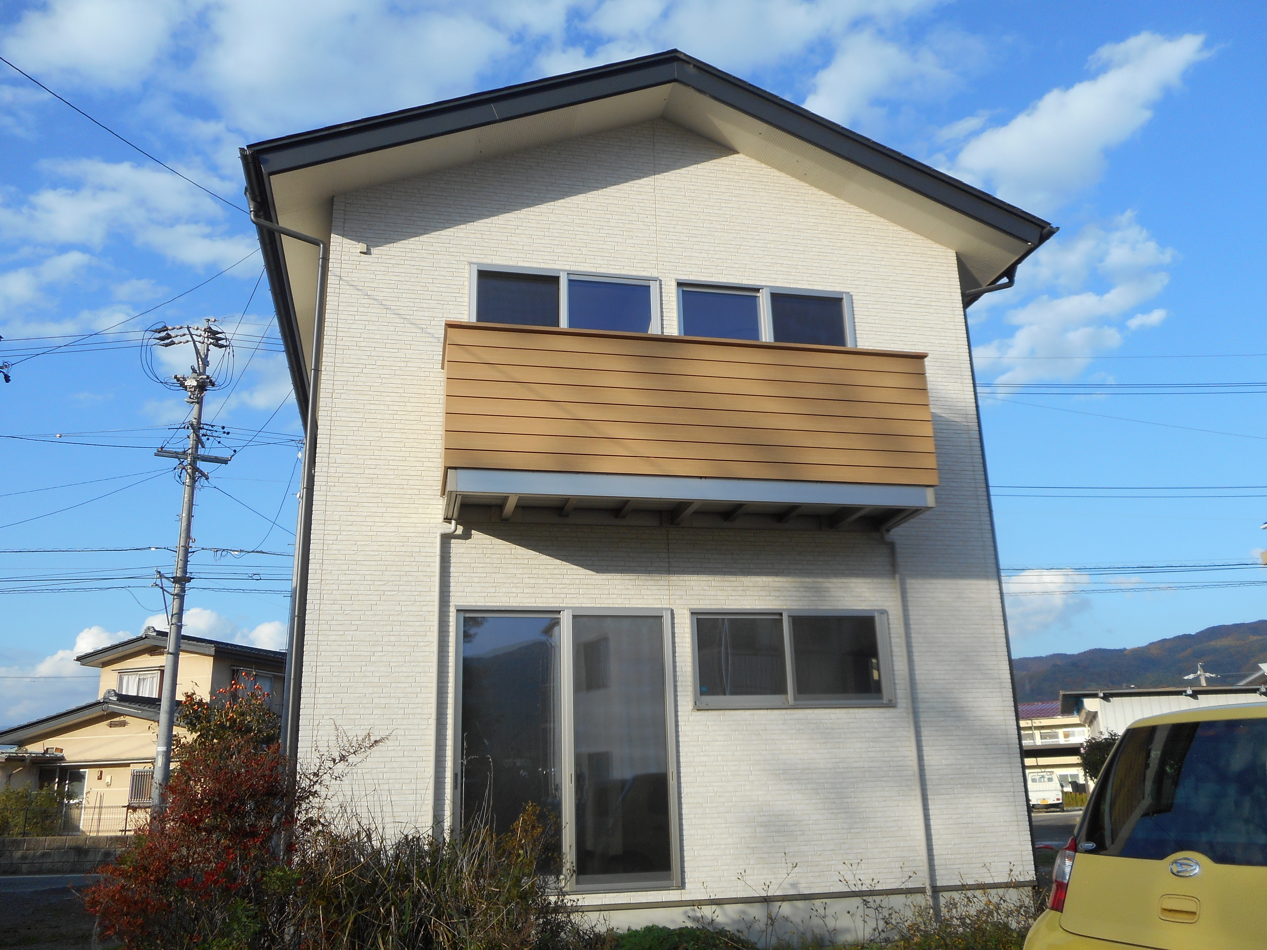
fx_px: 1061
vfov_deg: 48.2
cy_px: 475
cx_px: 634
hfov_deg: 61.7
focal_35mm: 29
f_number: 4
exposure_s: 1/400
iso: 80
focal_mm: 5.2
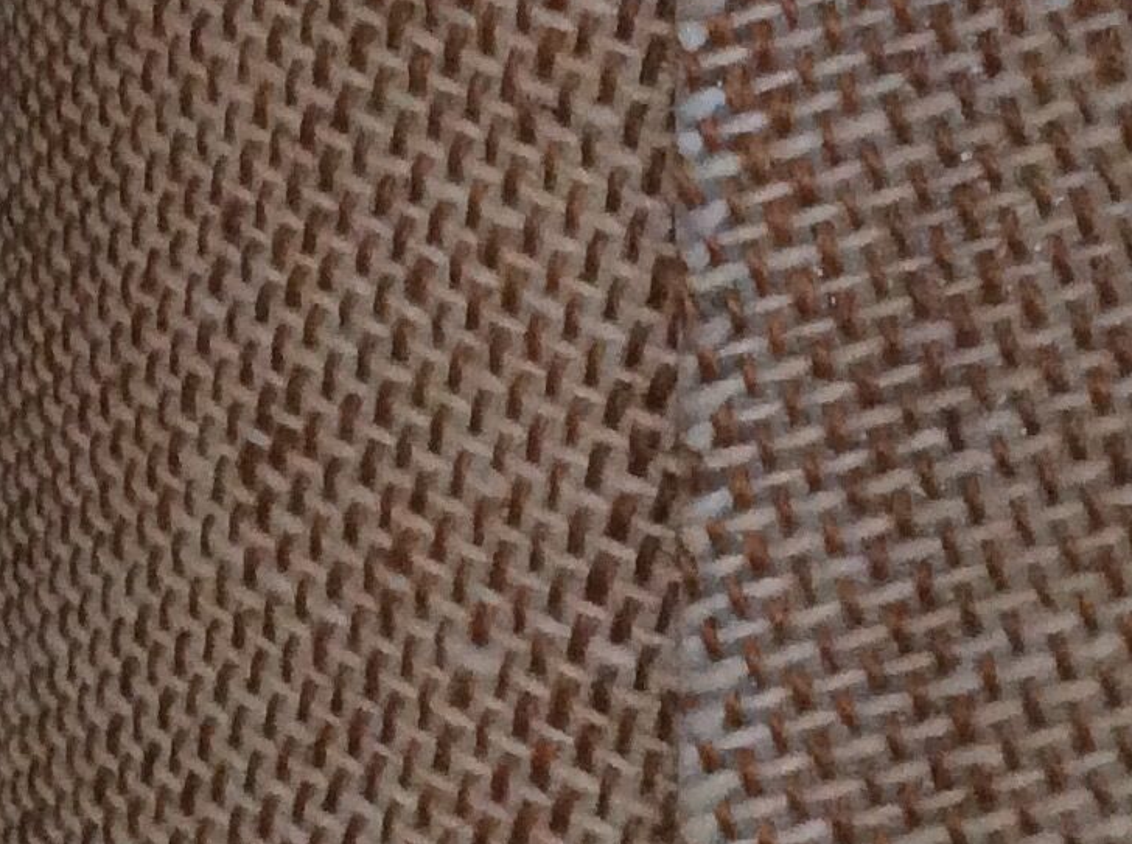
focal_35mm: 114
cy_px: 166
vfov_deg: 12.9
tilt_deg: -11.5
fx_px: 3721
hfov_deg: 17.3
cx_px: 588
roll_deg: +0.8
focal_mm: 3.3
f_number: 2.4
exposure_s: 1/25
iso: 250
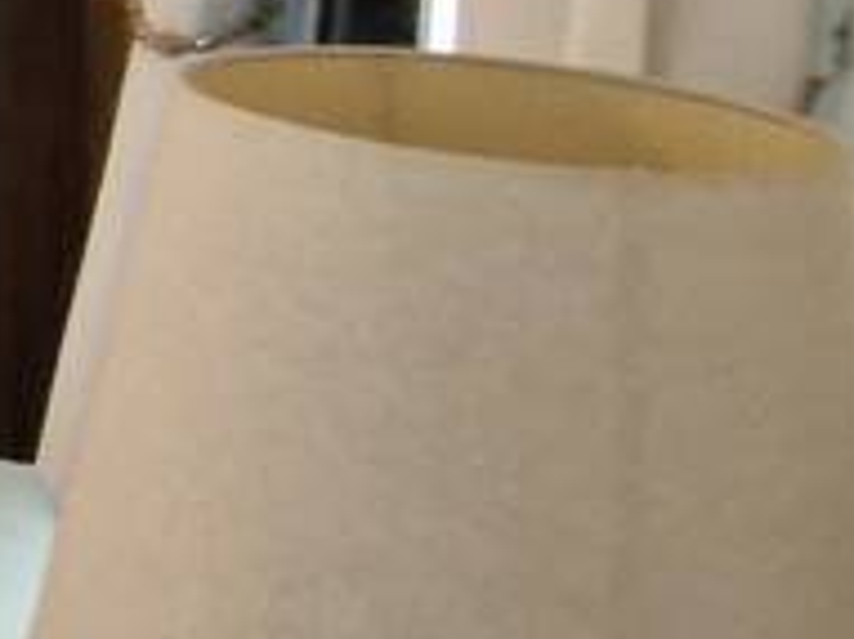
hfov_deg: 12.1
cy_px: -161
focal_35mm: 98
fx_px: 2416
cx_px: -1556
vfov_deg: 14.5
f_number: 2.2
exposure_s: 1/60
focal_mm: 1.74
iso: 250
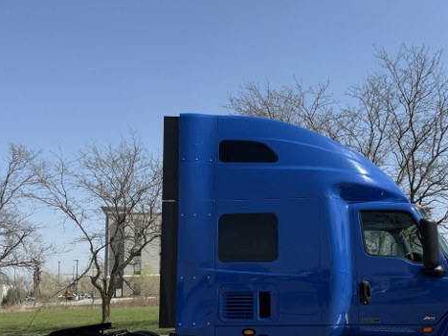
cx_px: 264
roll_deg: +1.7
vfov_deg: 35.1
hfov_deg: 45.6
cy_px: 194
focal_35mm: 41
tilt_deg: +10.3
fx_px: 531
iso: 80
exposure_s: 1/4673
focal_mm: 6.76
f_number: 1.78
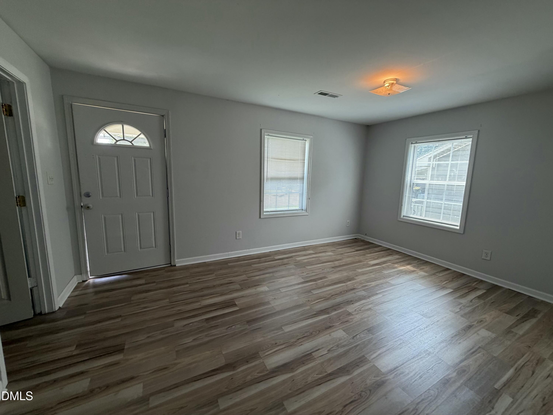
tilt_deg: -8.5
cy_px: 208
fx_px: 224
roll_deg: -1.5
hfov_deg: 102.1
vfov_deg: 85.7
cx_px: 276
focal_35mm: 14
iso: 200
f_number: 2.2
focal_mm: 2.22
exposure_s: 1/120
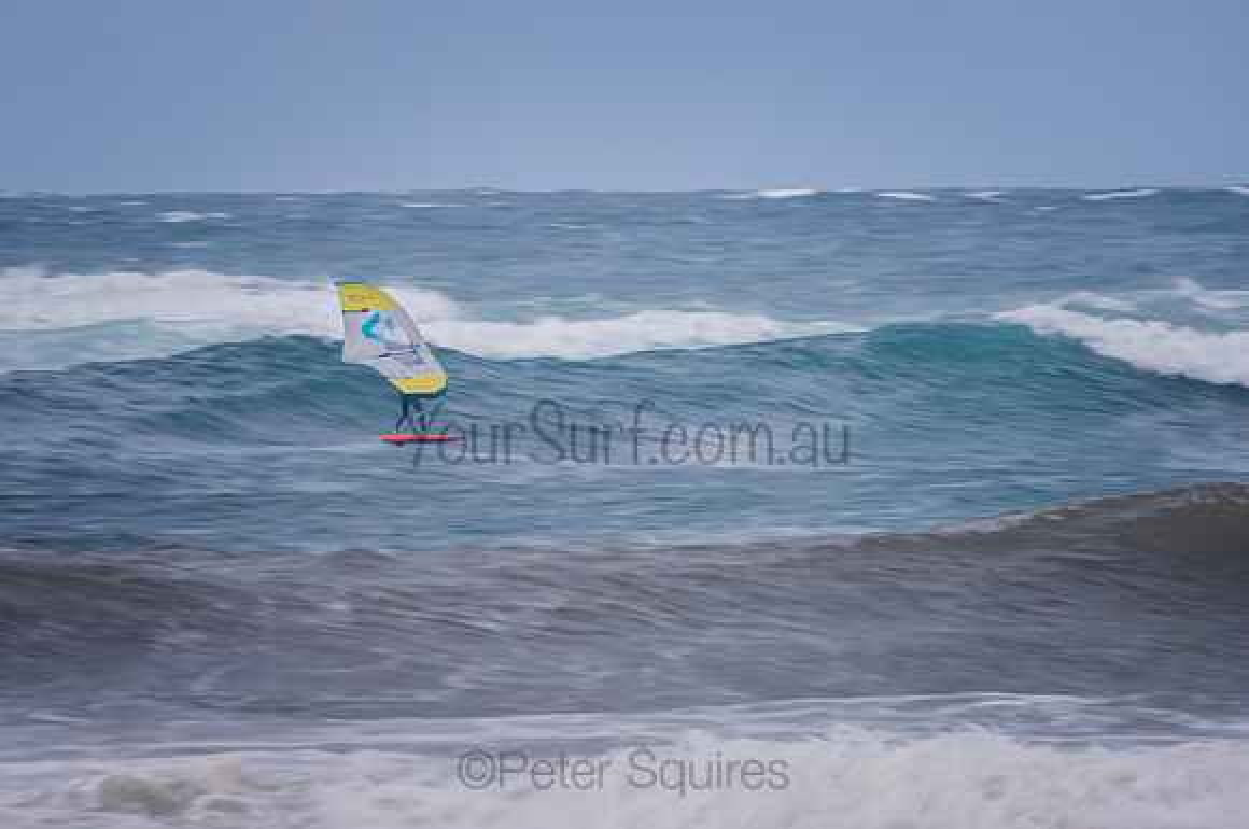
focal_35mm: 614
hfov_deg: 3.4
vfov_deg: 2.2
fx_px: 21273
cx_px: 500
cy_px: 401
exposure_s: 1/30
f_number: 10
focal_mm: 500
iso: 31
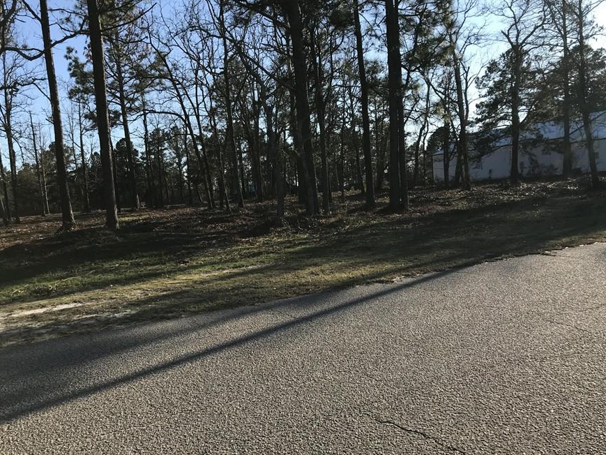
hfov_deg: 55.3
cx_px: 275
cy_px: 260
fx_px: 578
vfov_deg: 42.8
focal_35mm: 33
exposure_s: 1/1350
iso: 20
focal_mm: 3.99
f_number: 1.8
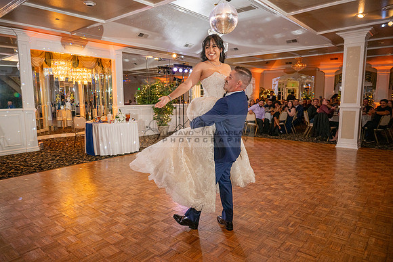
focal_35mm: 24
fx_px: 262
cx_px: 196
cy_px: 131
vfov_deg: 53.2
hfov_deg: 73.7
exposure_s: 1/160
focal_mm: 24
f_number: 3.2
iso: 640
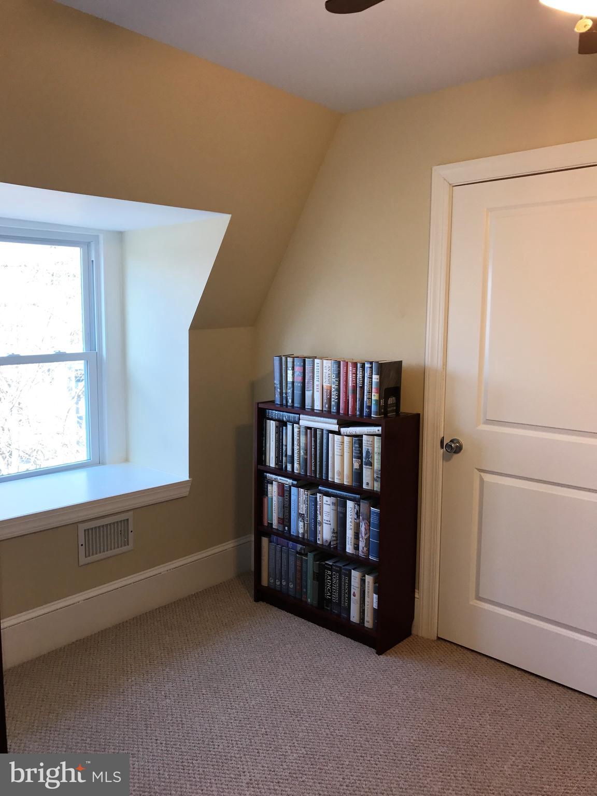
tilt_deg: -5.2
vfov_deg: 63.4
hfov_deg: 49.7
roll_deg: -0.9
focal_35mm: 28
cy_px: 398
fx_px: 644
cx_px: 298
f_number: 1.8
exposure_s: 1/86
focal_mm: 3.99
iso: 20
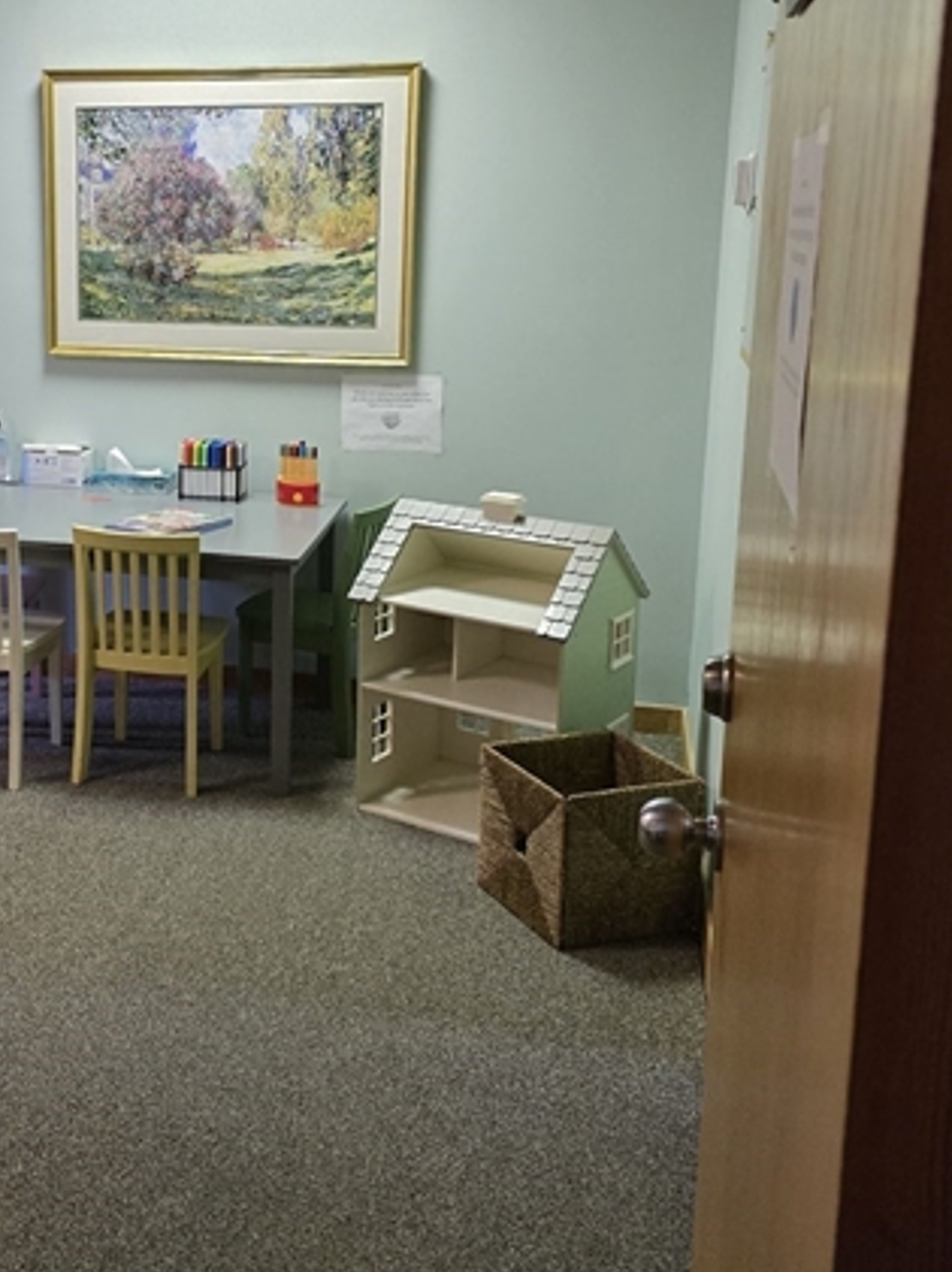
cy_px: 429
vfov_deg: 44.2
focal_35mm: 42
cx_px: 142
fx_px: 1542
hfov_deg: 33.0
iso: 800
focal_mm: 6.3
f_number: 1.7
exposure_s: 1/120
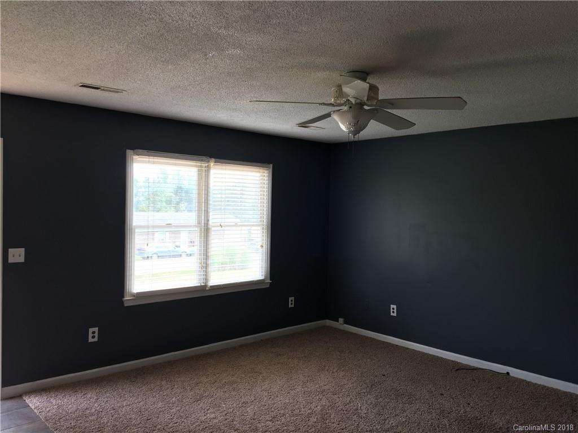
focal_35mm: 29
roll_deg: -1.0
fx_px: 484
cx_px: 289
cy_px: 216
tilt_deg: -1.4
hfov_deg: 61.7
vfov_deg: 48.2
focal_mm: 4.15
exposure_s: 1/40
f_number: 2.2
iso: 25
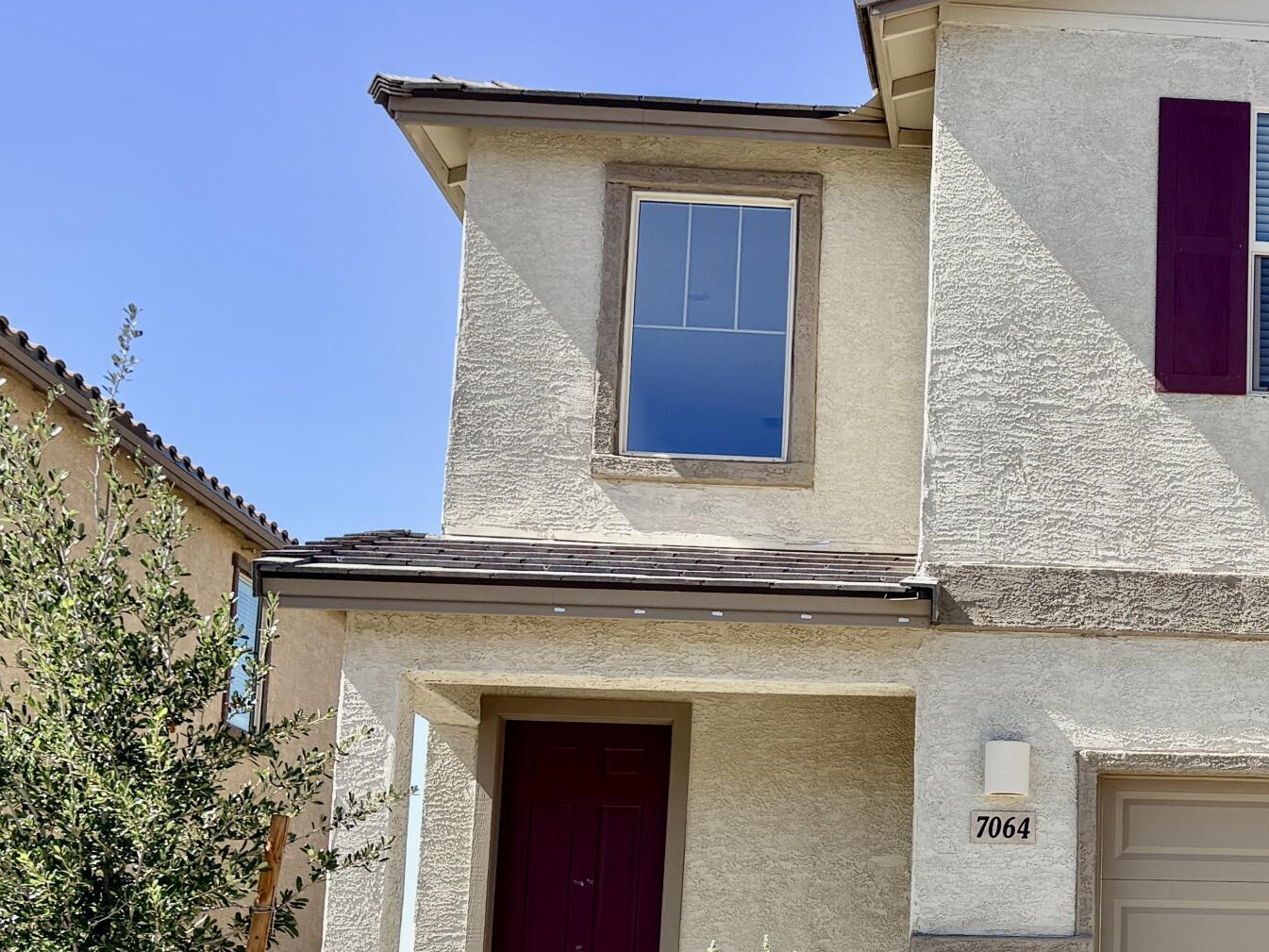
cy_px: 778
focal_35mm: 58
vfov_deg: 24.8
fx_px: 2126
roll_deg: -0.4
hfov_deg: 31.0
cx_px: 1242
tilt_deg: +9.1
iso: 50
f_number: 1.6
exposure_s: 1/2985
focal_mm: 5.96
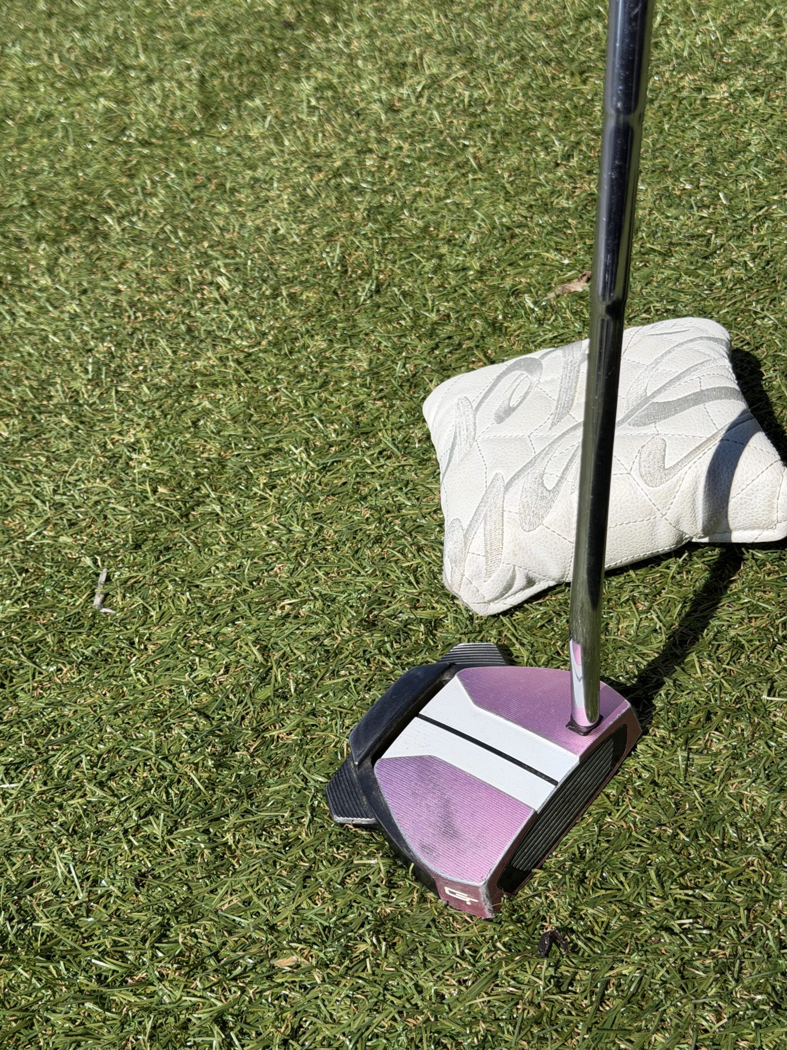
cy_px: 525
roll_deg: +13.1
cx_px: 394
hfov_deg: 30.3
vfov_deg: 39.7
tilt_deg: -42.8
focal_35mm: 48
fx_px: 1455
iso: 64
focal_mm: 6.76
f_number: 1.78
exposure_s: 1/5587
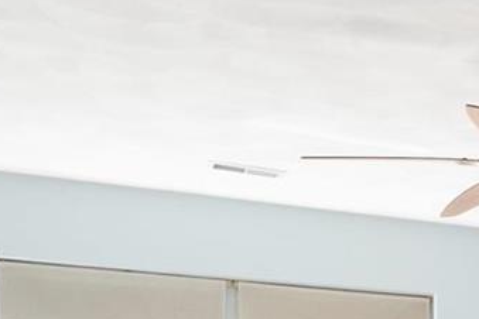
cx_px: 750
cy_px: 512
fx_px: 1131
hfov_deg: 20.1
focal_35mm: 85
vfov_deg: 14.7
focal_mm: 9
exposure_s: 1/15
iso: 400
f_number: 8
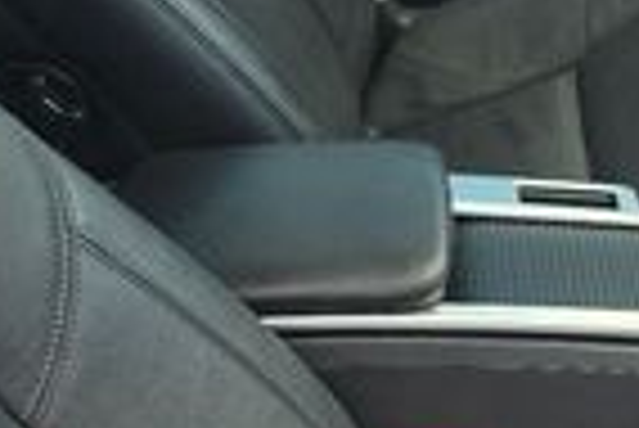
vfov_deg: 12.6
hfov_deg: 17.8
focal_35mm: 108
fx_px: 1919
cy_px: 414
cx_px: 801
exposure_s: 1/180
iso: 80
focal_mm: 6.3
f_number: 1.7
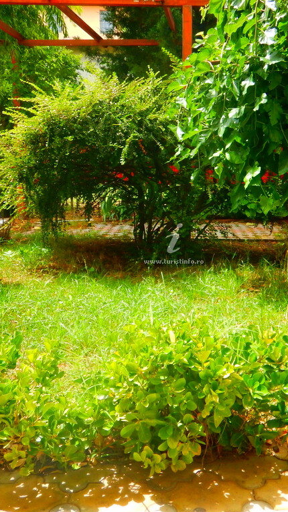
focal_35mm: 35
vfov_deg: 56.6
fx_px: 475
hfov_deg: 33.5
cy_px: 256
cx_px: 188
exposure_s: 1/400
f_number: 2.8
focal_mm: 4.3
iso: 125
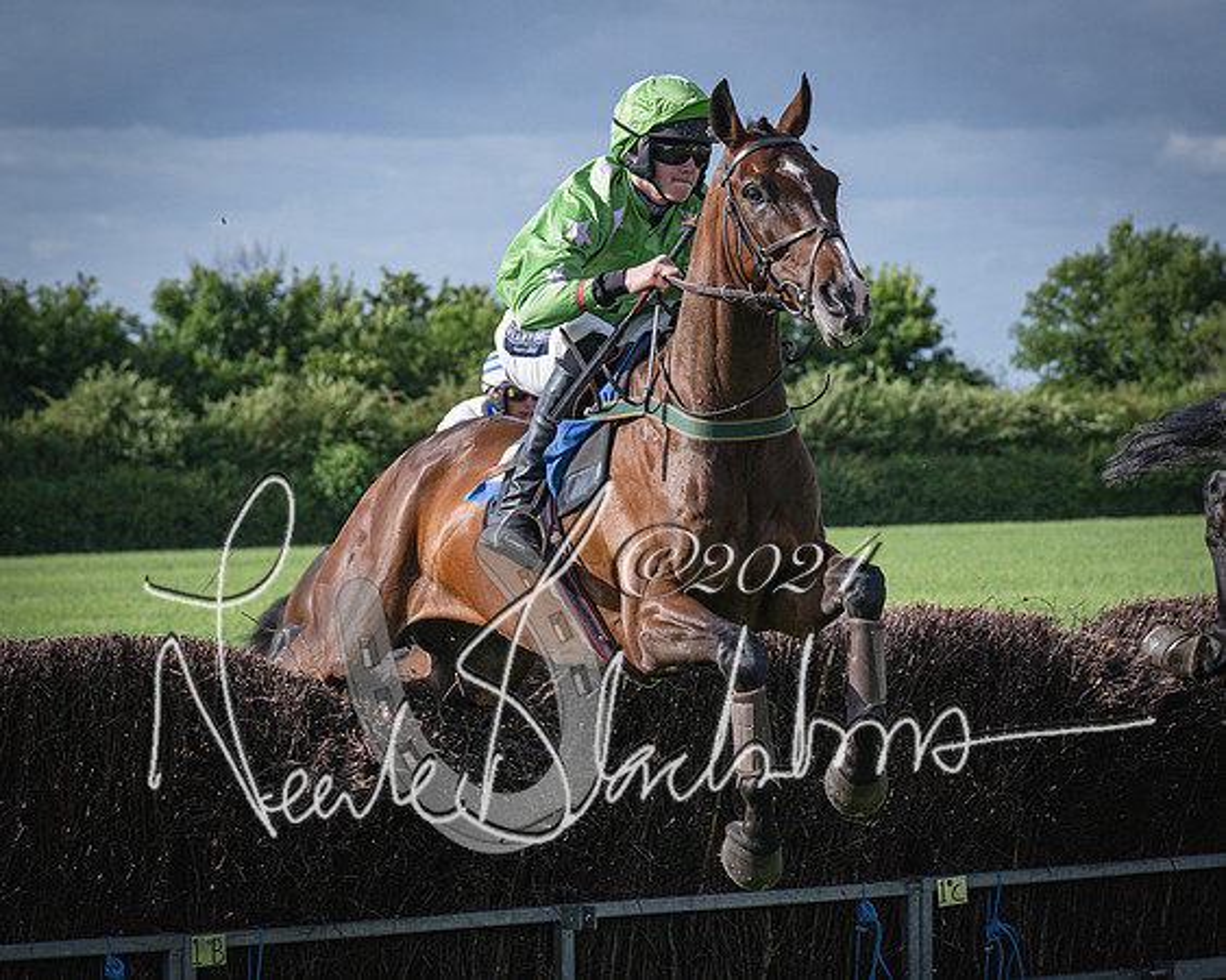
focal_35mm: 153
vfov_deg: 10.1
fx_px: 5567
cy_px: 621
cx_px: 511
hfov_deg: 12.6
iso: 200
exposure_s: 1/1600
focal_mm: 70
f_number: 4.5
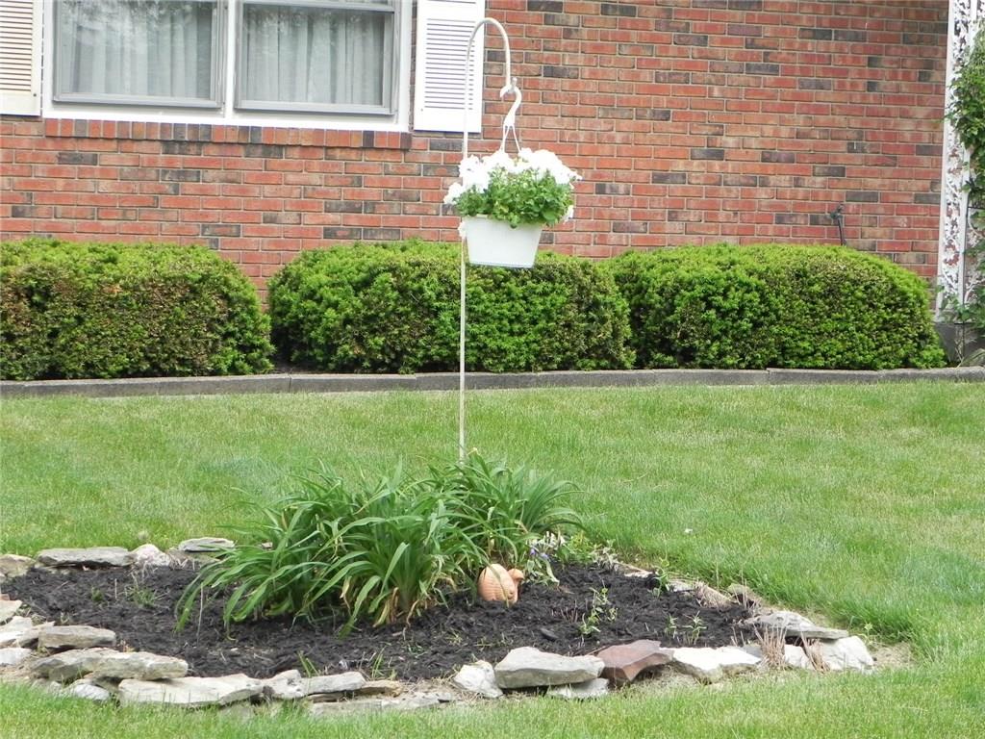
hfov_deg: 20.7
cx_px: 492
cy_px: 370
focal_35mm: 95
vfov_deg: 15.6
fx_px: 2703
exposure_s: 1/239
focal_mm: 16.9
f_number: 5
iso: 160
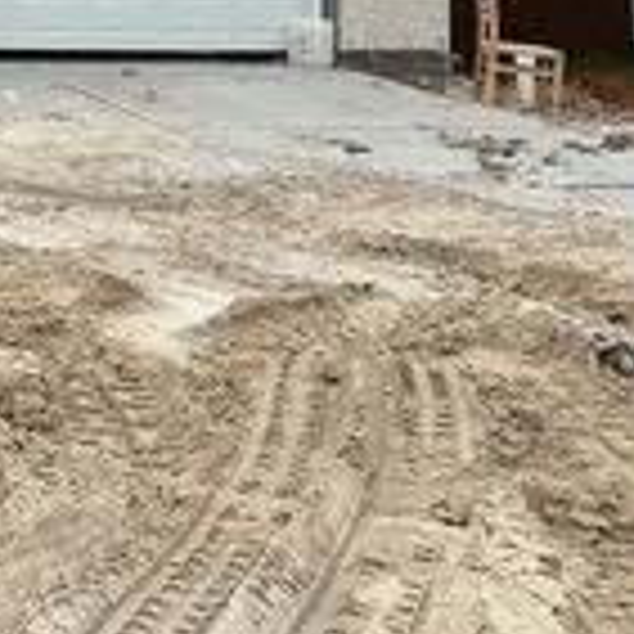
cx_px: -481
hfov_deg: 18.5
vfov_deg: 21.3
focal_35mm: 75
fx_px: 1554
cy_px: -151
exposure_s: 1/4184
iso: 80
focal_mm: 6.86
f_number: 1.78
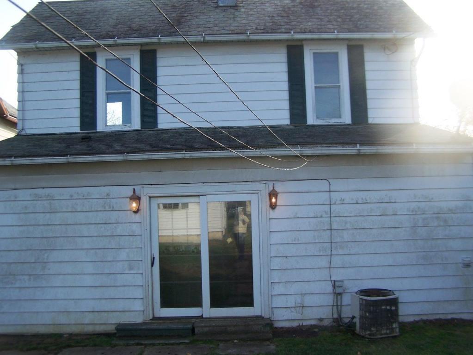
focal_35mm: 38
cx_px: 236
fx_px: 519
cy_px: 178
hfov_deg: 49.0
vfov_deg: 37.7
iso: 80
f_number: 2.8
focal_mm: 6.3
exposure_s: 1/500
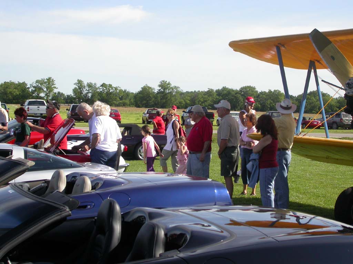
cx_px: 176
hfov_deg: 25.0
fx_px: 795
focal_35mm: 78
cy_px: 132
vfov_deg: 18.9
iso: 100
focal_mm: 16.2
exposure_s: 1/1000
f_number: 3.5
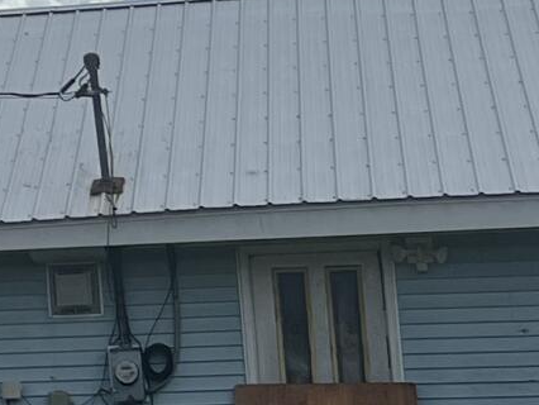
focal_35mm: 183
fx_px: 2851
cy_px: -166
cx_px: -337
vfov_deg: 8.0
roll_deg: +3.0
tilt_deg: +9.7
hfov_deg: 10.3
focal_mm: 5.7
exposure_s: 1/14286
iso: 50
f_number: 1.5
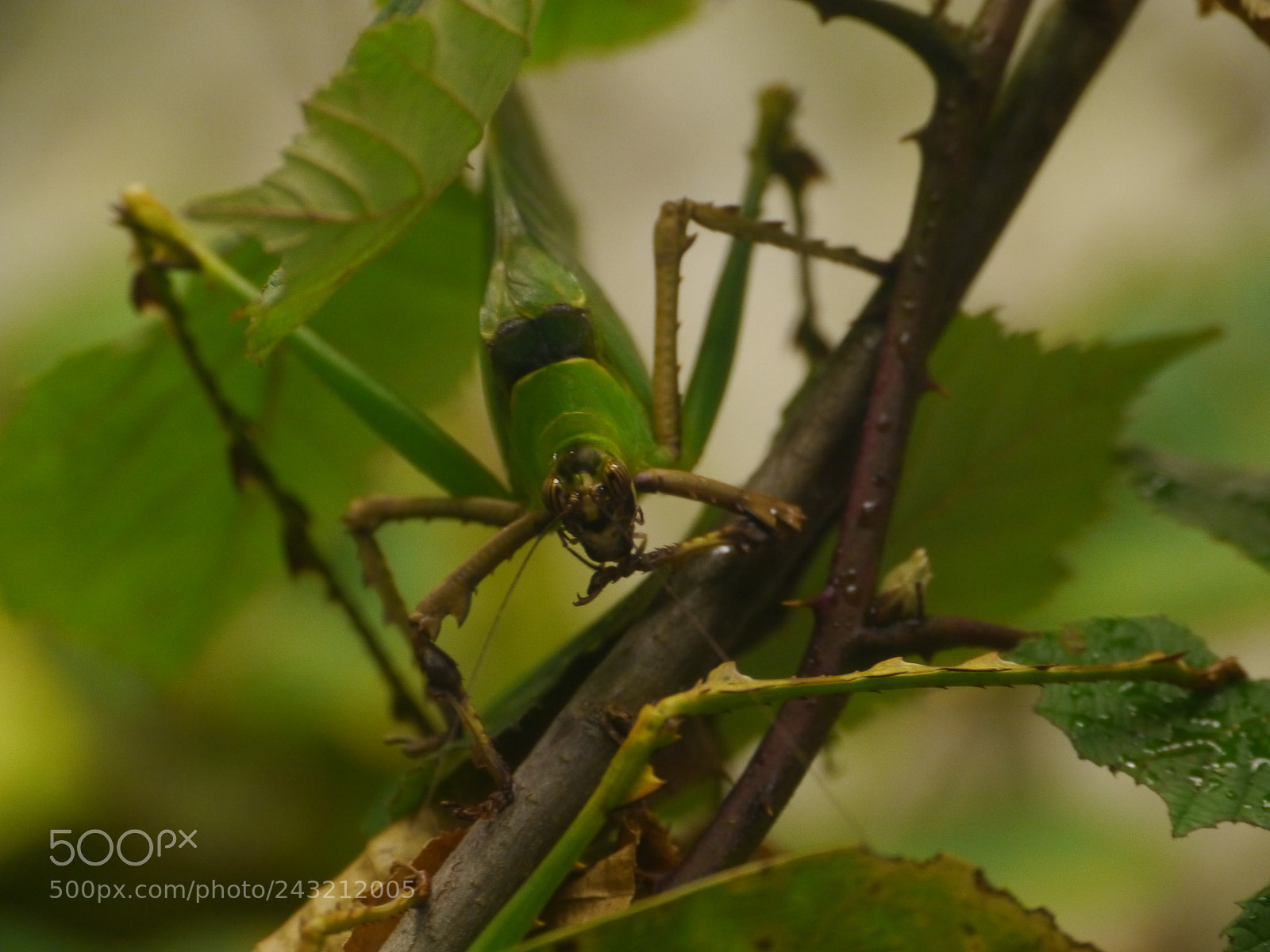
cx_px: 635
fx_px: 10273
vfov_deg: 5.3
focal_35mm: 280
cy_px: 476
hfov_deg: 7.1
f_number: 5.8
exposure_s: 1/60
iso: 800
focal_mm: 140
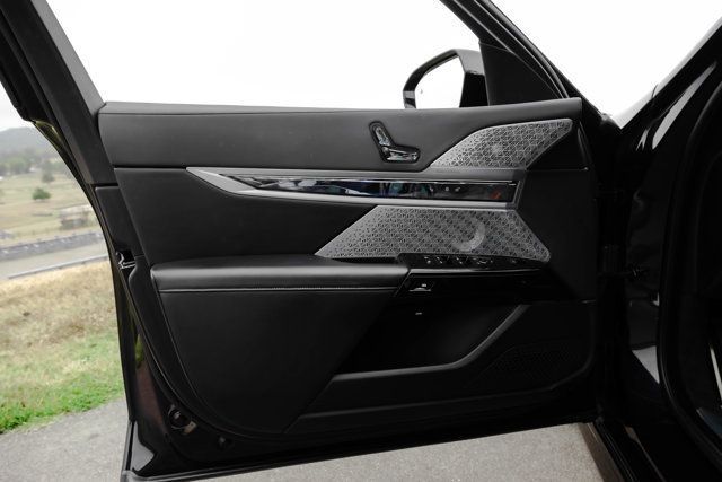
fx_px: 481
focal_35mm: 24
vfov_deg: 53.2
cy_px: 241
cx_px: 361
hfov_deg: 73.7
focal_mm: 24
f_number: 6.3
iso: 640
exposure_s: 1/200
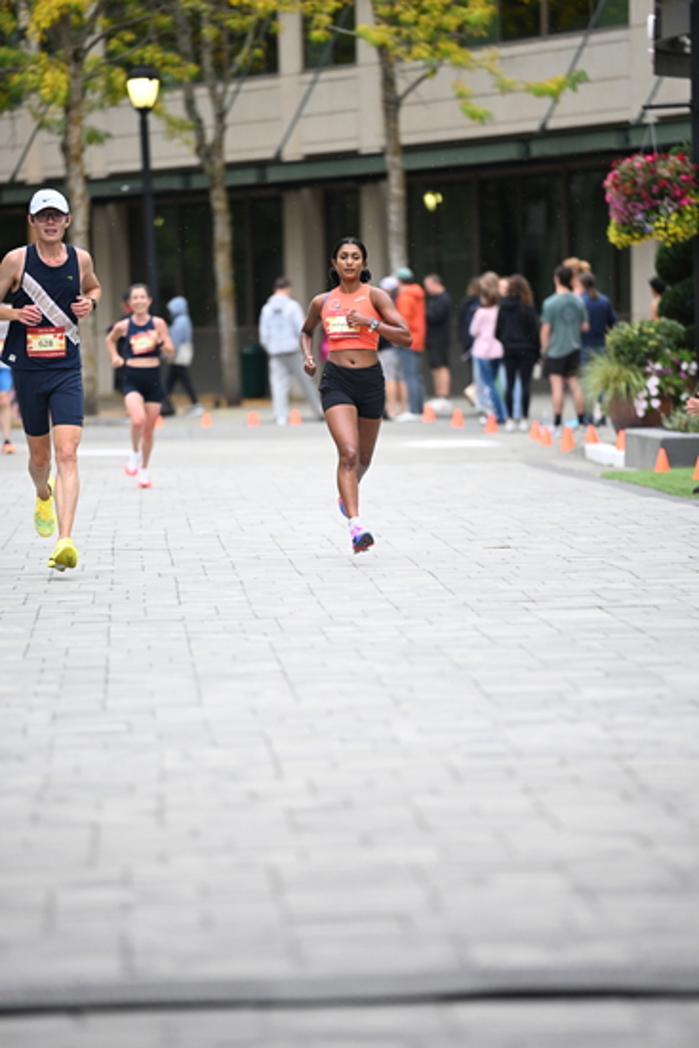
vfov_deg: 10.3
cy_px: 524
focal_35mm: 200
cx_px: 350
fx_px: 5821
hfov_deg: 6.9
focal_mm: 200
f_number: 2.8
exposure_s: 1/1250
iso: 1600
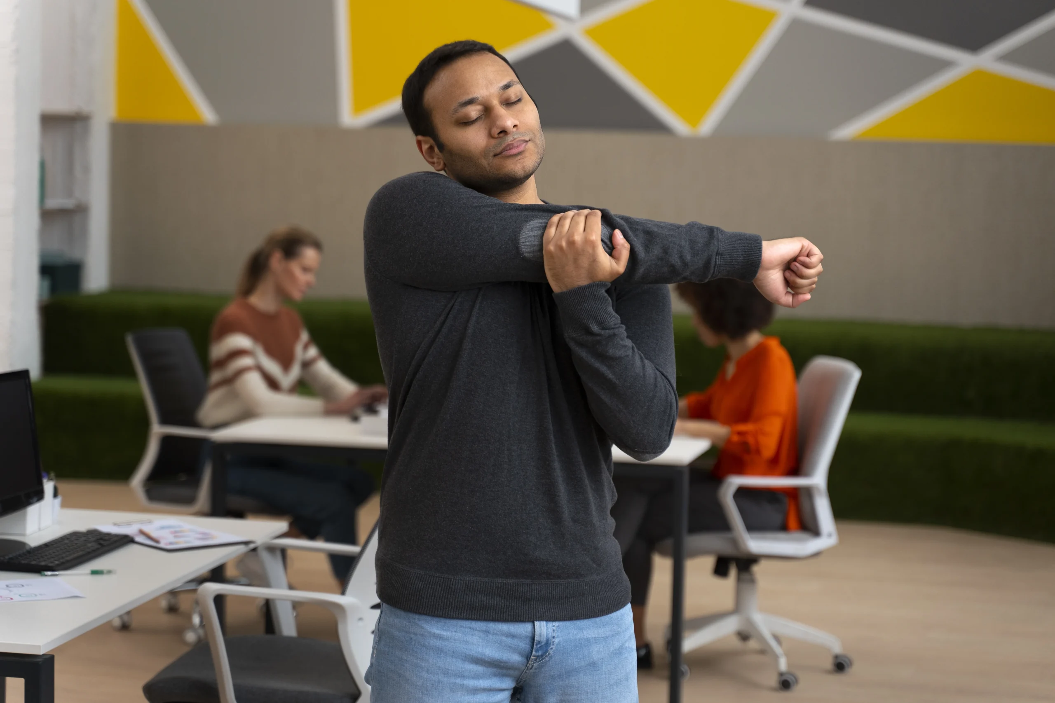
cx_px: 528
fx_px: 2198
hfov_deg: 27.0
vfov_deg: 18.2
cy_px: 352
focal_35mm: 75
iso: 500
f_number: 2.8
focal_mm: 75
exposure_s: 1/160
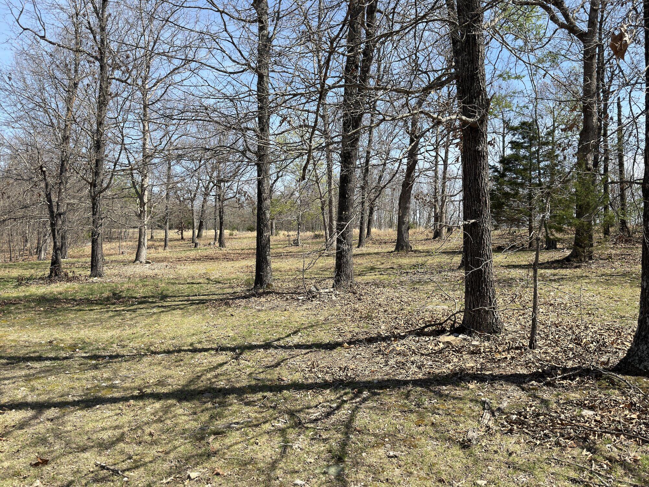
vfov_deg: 46.8
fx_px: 562
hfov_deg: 60.0
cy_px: 244
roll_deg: -1.0
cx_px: 324
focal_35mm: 30
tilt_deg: +3.1
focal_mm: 6.76
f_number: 1.78
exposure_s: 1/2545
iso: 64
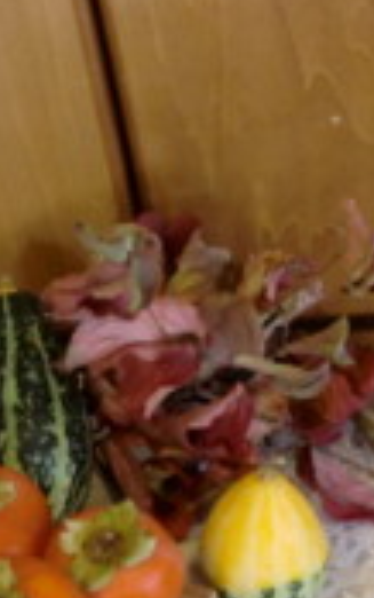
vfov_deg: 21.3
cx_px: -89
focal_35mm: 96
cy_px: 505
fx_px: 1563
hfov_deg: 13.2
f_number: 3.1
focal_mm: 6.3
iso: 250
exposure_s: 1/60
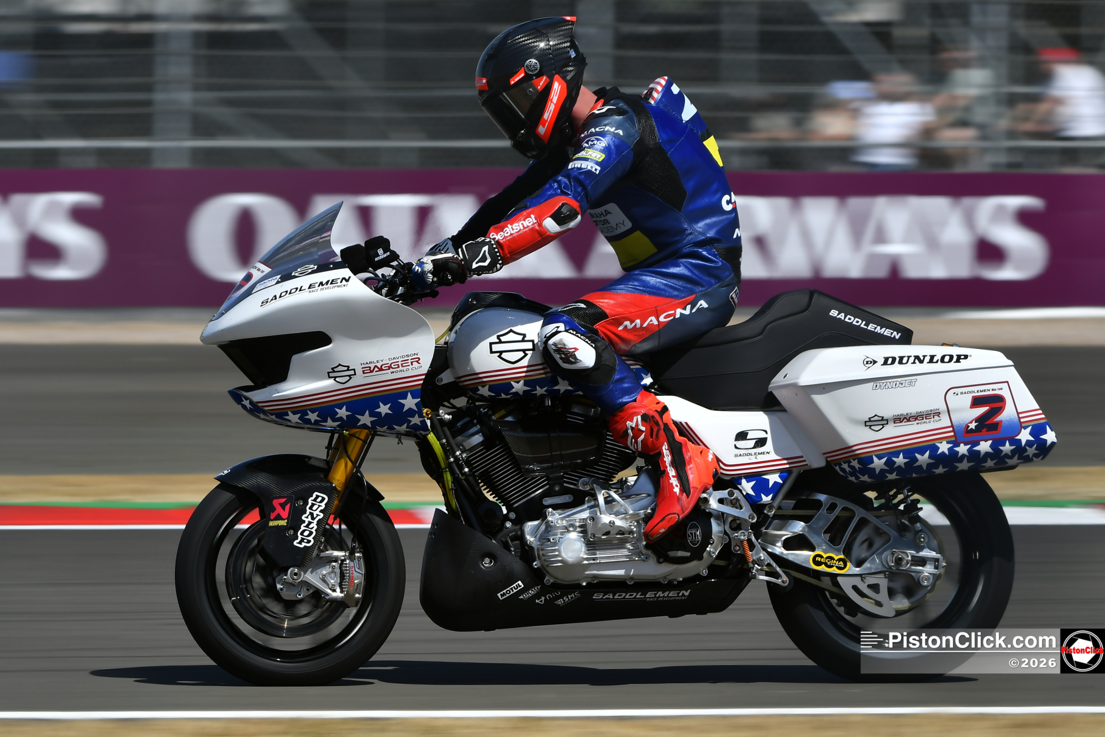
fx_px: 9667
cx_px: 552
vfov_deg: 4.4
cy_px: 368
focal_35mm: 315
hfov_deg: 6.5
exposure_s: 1/200
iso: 125
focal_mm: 210
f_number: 9
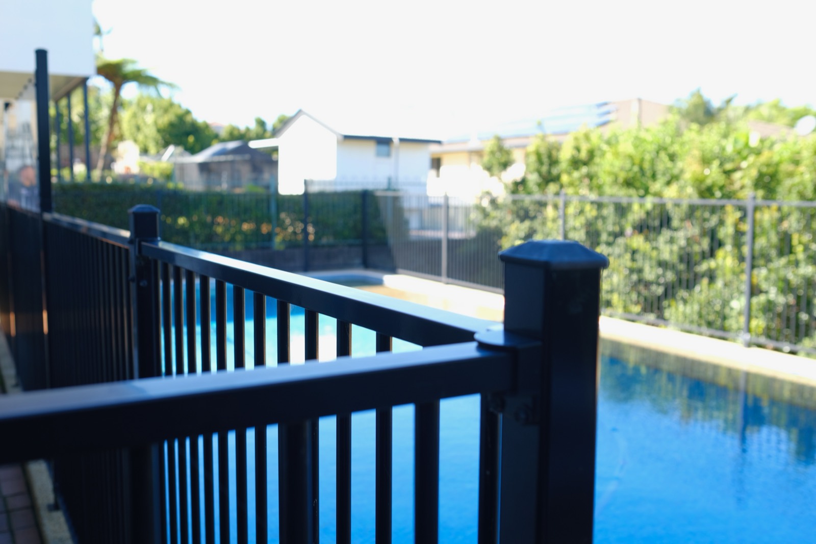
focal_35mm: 35
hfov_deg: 54.4
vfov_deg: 37.8
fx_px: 793
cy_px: 272
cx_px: 408
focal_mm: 23
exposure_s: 1/200
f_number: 3.6
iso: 200
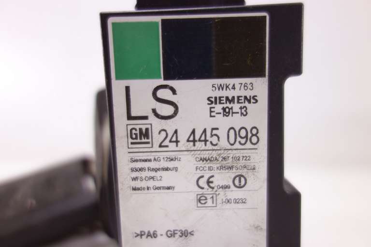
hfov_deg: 65.5
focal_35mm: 28
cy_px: 124
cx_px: 186
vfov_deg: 46.4
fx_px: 289
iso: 125
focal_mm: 10.4
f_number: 1.8
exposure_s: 1/100
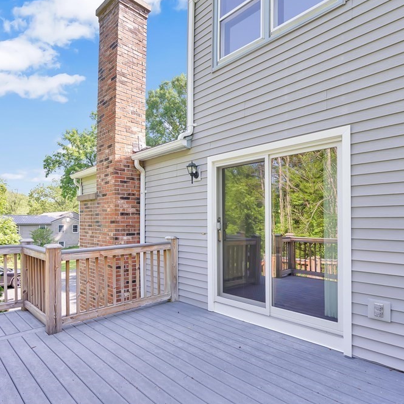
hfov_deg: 72.1
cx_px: 194
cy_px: 201
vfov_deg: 72.1
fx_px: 277
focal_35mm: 21
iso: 100
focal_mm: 16
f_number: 5.6
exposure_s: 1/80
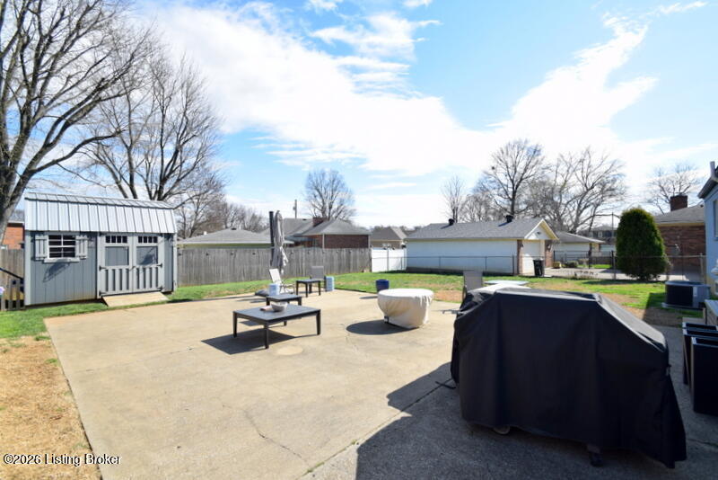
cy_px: 240
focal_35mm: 15
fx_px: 299
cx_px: 359
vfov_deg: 77.4
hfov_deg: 100.4
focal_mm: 10
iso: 200
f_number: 9
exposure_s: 1/320
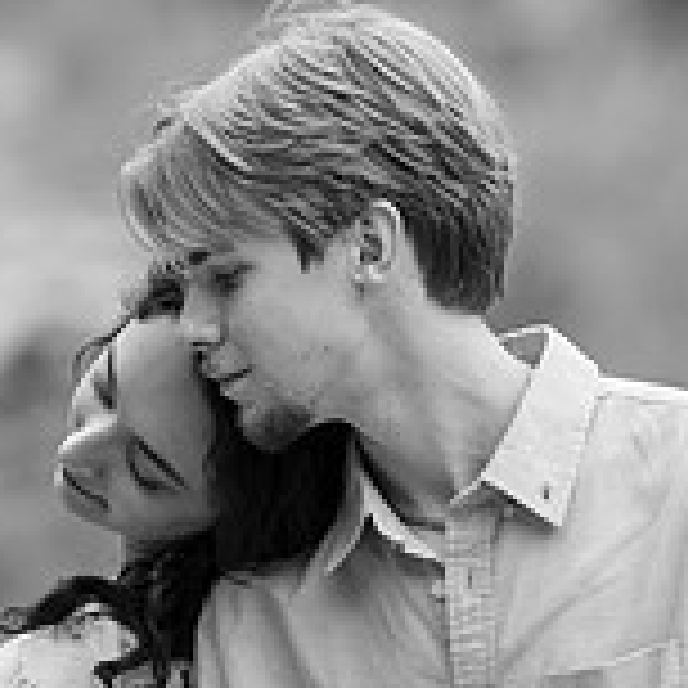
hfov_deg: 3.7
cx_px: 103
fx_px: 10703
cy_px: 495
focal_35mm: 476
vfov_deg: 3.7
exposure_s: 1/250
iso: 320
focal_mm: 191
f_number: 3.5
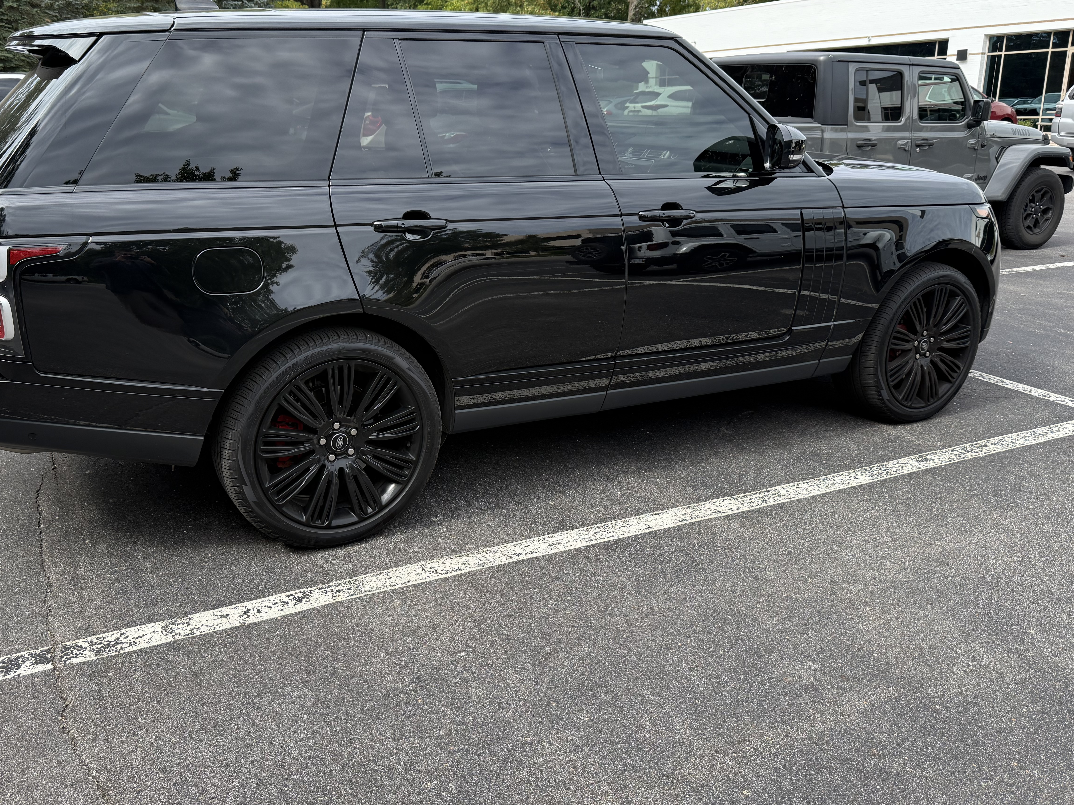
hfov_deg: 59.7
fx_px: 931
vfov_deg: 46.7
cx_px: 459
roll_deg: -1.8
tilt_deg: -13.2
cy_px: 346
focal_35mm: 30
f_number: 1.78
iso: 100
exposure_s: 1/1949
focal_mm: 6.76
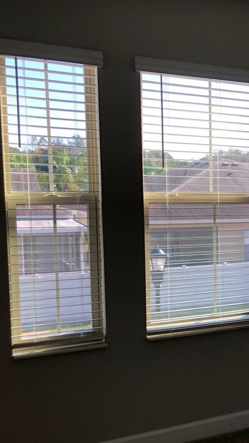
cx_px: 355
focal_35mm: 51
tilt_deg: -5.7
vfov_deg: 40.5
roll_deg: -0.4
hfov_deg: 20.6
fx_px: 599
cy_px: 250
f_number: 1.8
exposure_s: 1/120
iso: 25
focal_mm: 3.99
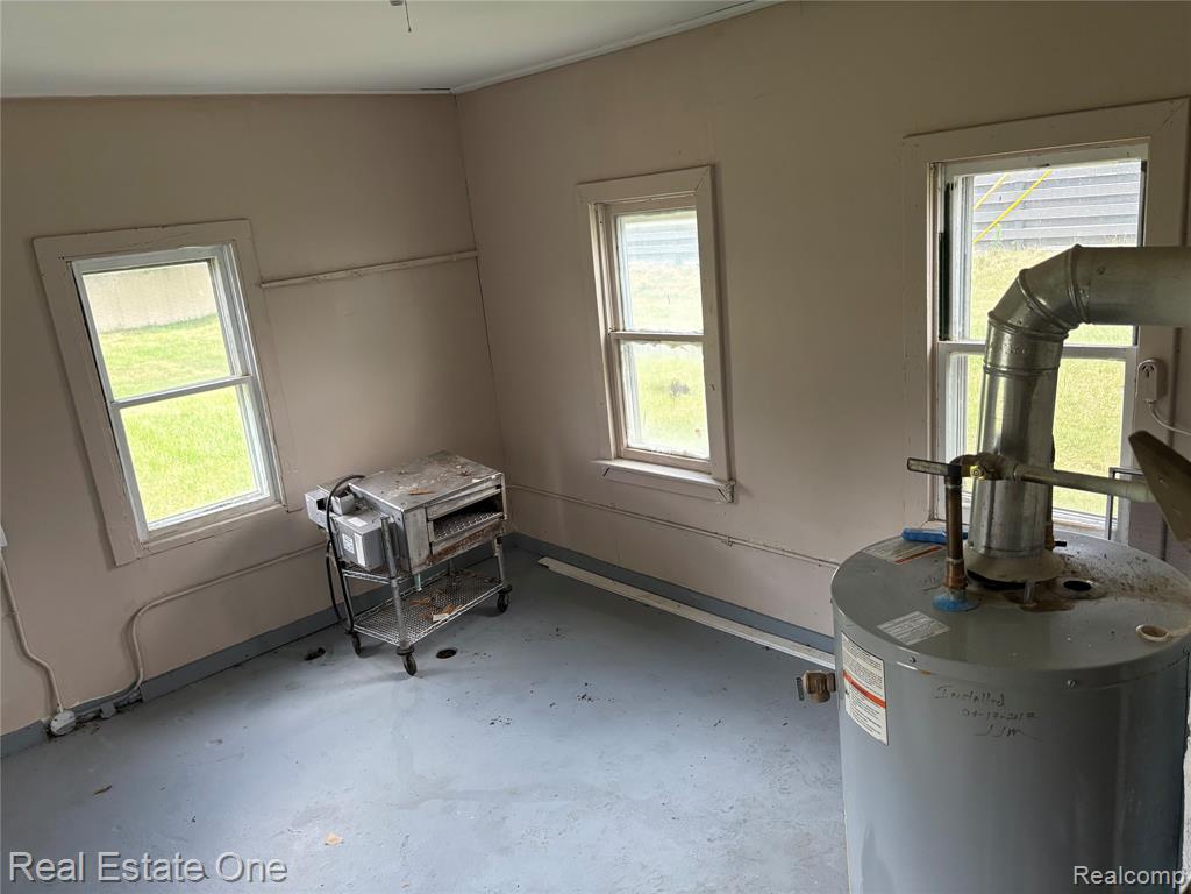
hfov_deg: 67.3
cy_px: 447
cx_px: 596
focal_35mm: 26
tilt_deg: -13.7
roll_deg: +7.1
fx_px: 895
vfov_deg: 53.1
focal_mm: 5.96
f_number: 1.6
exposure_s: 1/179
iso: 125
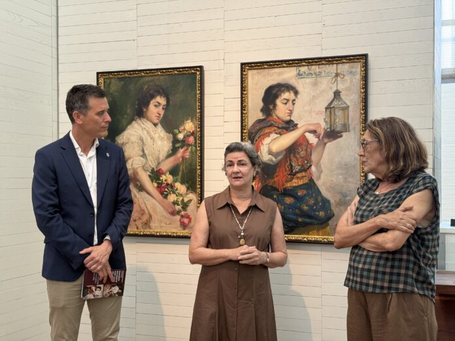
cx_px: 228
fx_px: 631
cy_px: 170
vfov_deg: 30.3
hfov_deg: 39.7
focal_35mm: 48
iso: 160
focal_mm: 6.76
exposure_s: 1/50
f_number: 1.78
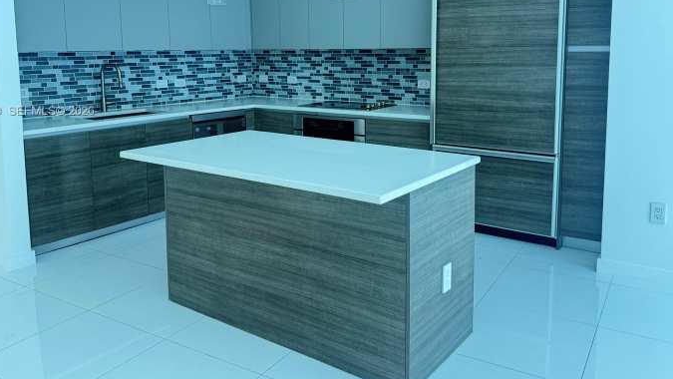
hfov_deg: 62.6
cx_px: 338
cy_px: 112
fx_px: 553
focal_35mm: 31
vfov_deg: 37.2
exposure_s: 1/120
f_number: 1.78
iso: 200
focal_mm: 6.76
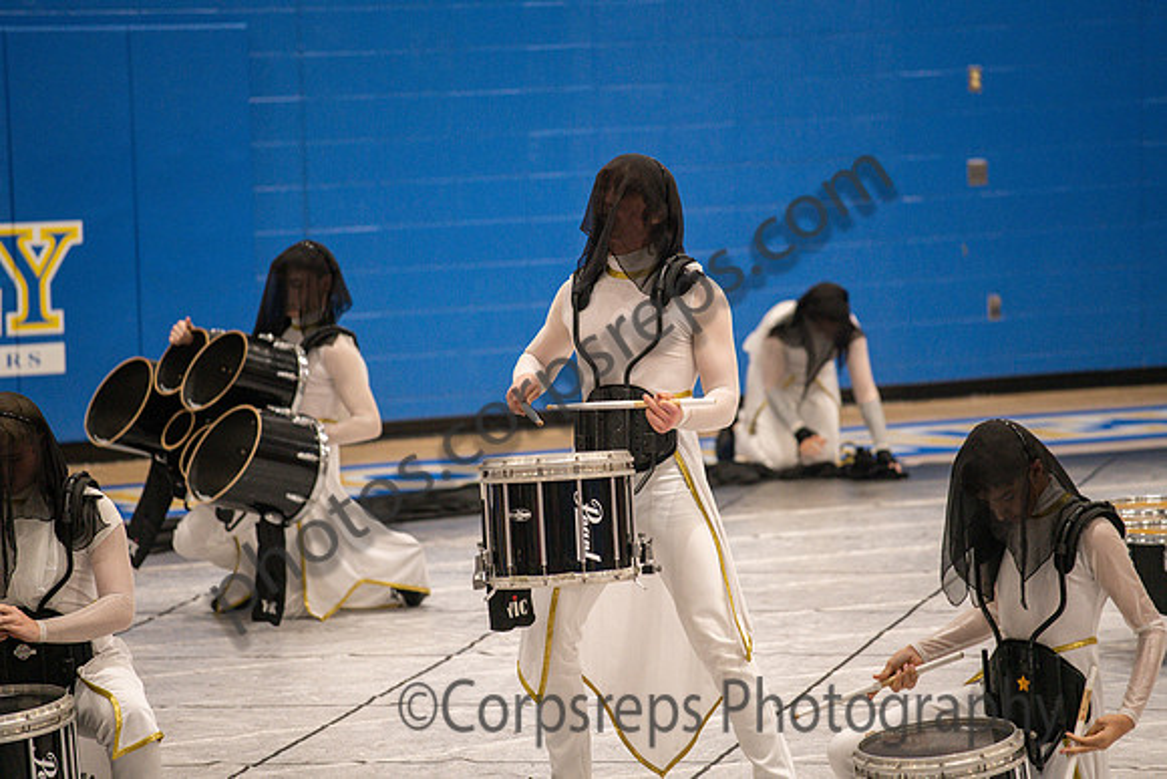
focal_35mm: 200
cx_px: 584
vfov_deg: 6.9
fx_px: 6485
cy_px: 390
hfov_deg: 10.3
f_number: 4
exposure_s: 1/500
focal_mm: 200
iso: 2800
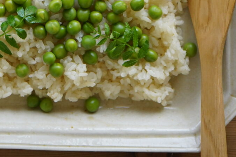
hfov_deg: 10.7
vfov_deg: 7.1
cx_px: 5
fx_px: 1245
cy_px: -108
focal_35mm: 190
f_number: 2.8
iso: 1000
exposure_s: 1/1000
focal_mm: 50
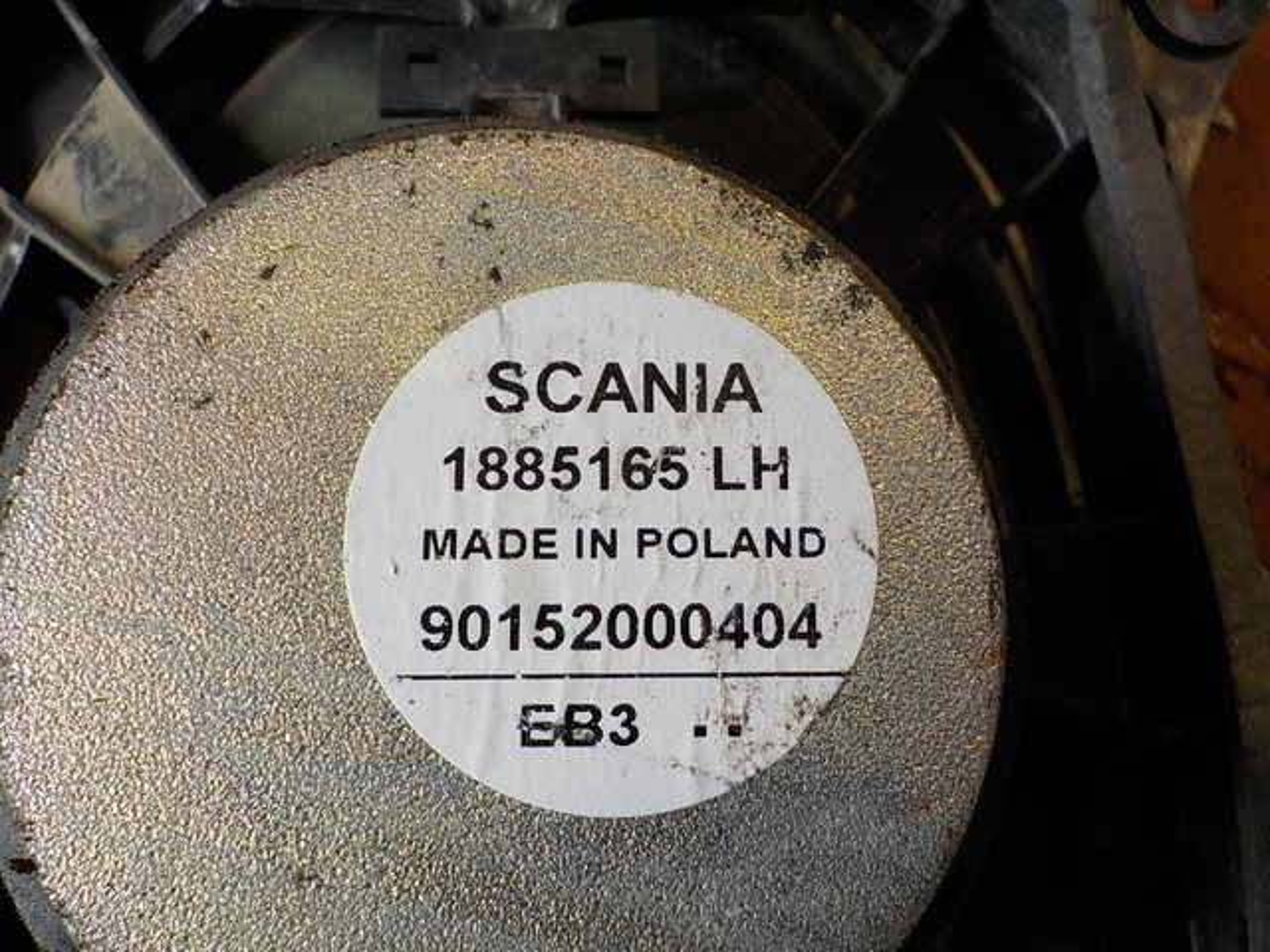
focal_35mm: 30
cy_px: 476
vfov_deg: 46.8
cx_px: 635
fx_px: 1101
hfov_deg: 60.0
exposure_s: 1/60
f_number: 3.3
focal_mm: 4.1
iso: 125
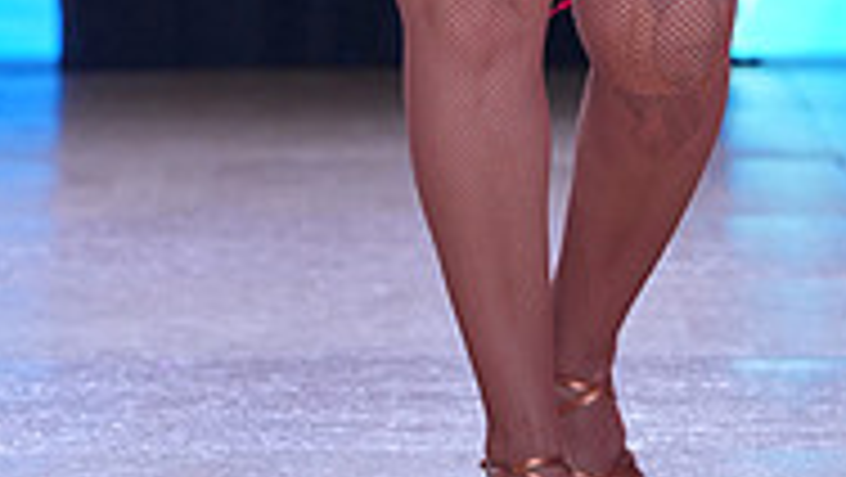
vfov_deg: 2.4
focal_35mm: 504
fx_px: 11312
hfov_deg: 4.3
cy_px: -360
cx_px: 488
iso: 1600
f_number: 5.6
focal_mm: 156
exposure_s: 1/400
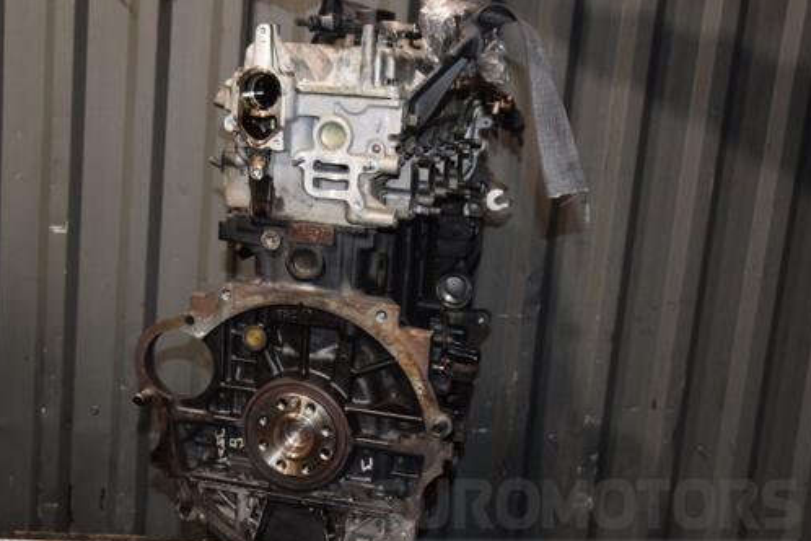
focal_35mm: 47
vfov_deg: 28.6
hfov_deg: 41.8
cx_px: 342
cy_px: 287
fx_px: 1059
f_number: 5
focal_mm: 26
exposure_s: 1/60
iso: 800
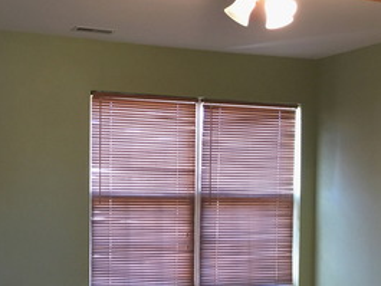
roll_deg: -1.0
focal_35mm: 70
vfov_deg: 20.8
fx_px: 771
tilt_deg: -2.3
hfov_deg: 27.7
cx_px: 167
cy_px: 229
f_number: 2.2
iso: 80
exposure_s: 1/15
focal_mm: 4.15
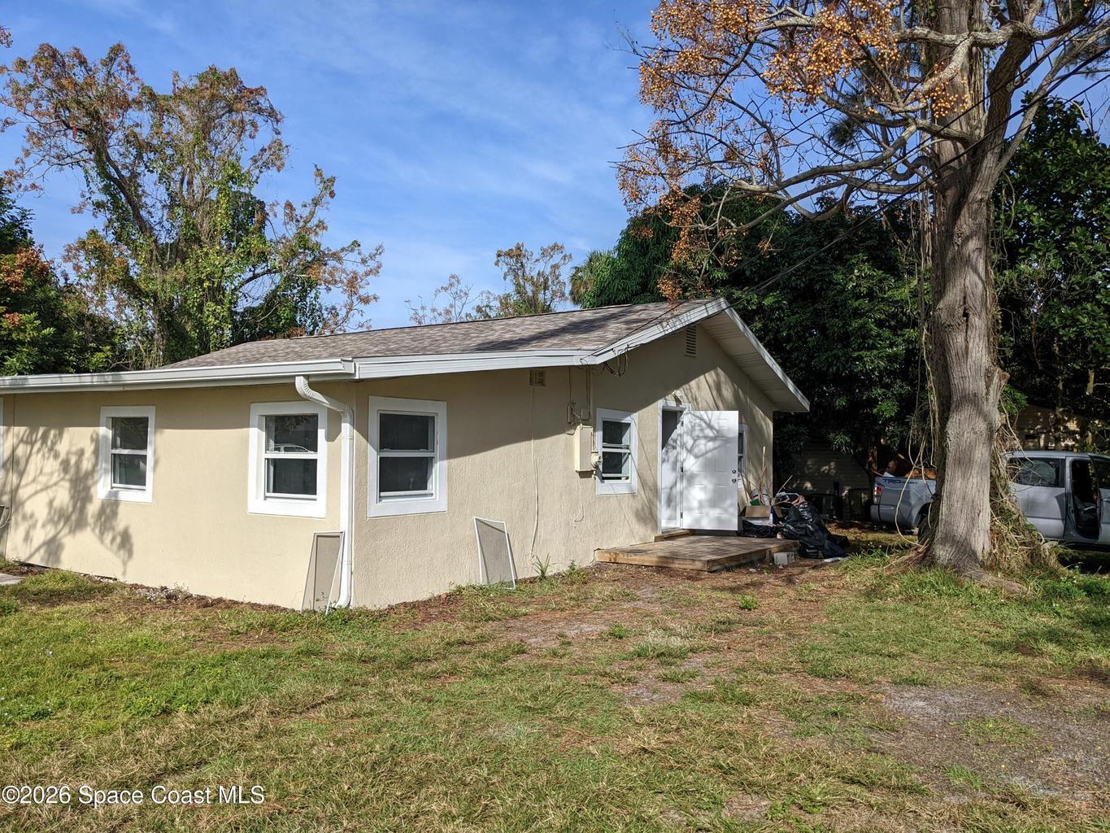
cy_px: 416
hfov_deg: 65.3
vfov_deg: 51.4
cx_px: 555
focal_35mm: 27
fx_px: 866
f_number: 1.73
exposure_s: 1/3906
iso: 53
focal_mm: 4.38
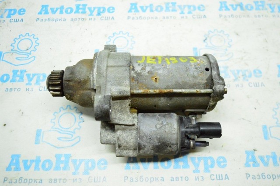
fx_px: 256
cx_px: 140
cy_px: 93
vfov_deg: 39.9
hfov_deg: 57.3
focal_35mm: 33
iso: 6400
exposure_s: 1/500
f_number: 4
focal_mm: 22
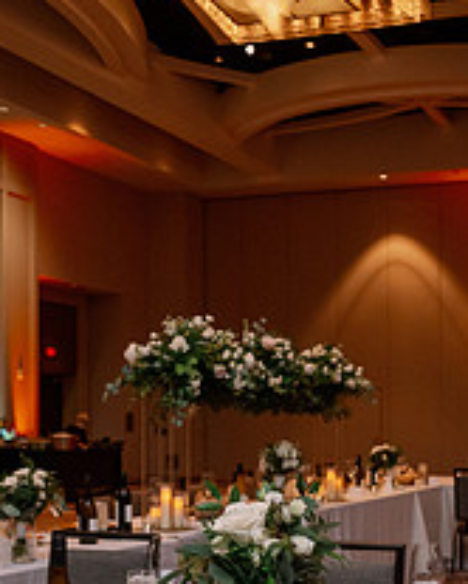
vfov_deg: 29.5
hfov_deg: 23.8
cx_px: 398
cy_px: 434
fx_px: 1089
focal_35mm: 63
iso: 3200
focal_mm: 24
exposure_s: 1/500
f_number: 2.8
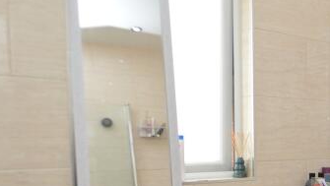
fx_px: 420
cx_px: 373
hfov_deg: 35.7
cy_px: 190
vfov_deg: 23.8
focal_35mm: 48
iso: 400
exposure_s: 1/90
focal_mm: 10
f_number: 4.8
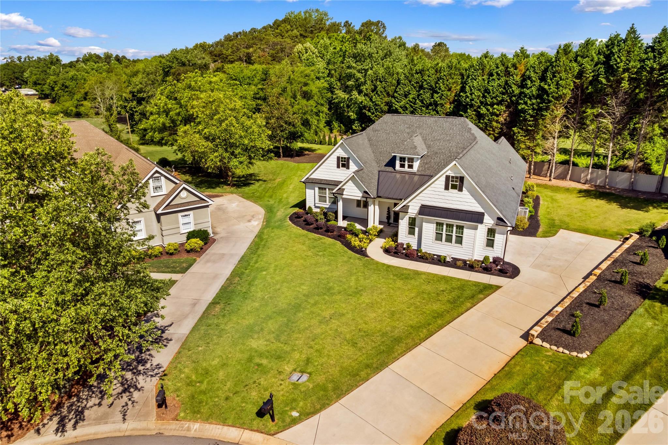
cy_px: 222
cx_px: 334
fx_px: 408
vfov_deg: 57.2
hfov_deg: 78.6
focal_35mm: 22
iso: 130
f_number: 2.8
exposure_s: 1/1500
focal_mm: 8.38
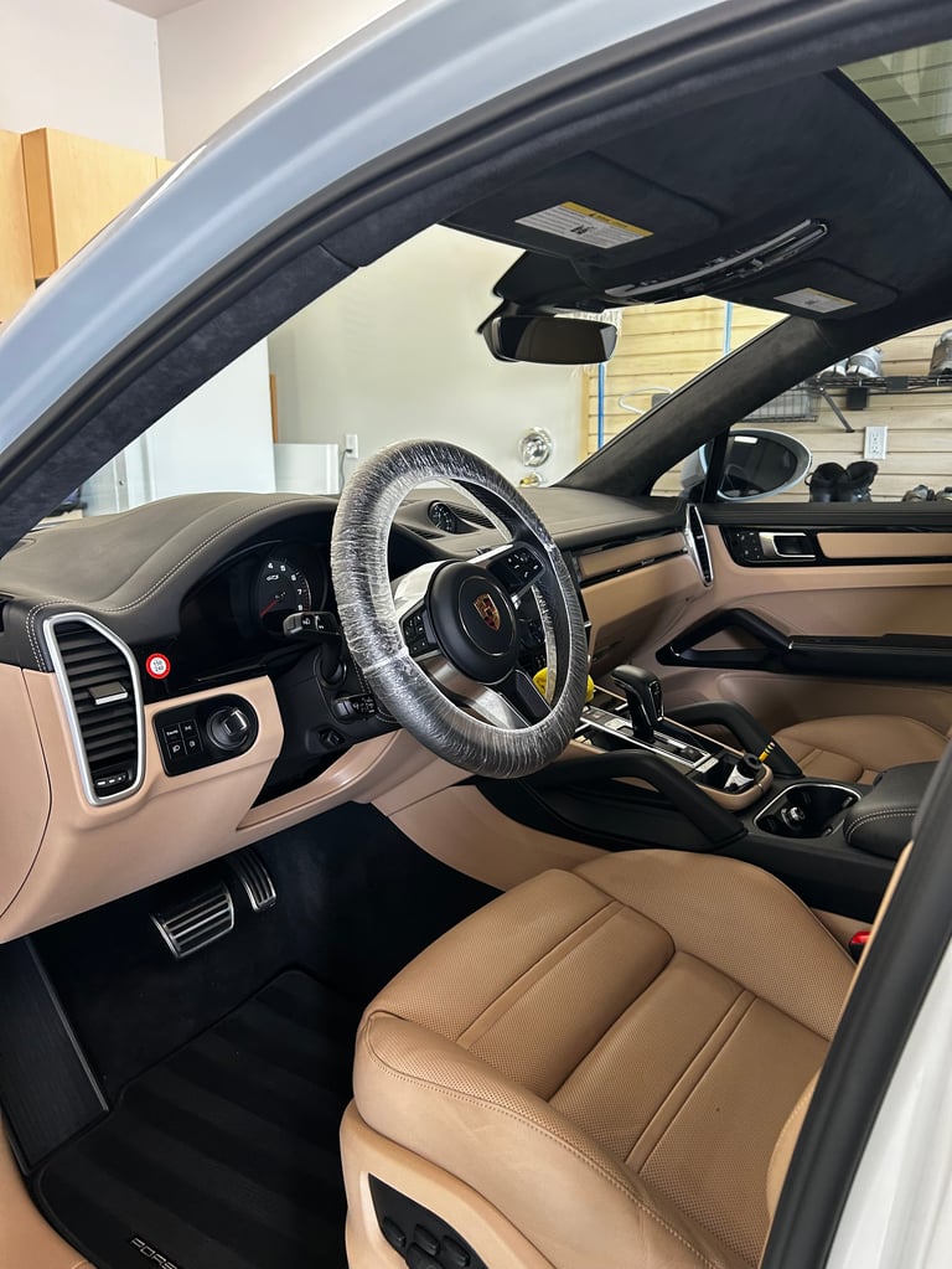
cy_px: 634
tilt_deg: -11.5
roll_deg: -0.2
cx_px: 476
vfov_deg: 67.3
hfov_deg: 53.1
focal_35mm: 26
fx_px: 953
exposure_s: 1/60
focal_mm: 5.7
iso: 125
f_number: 1.5
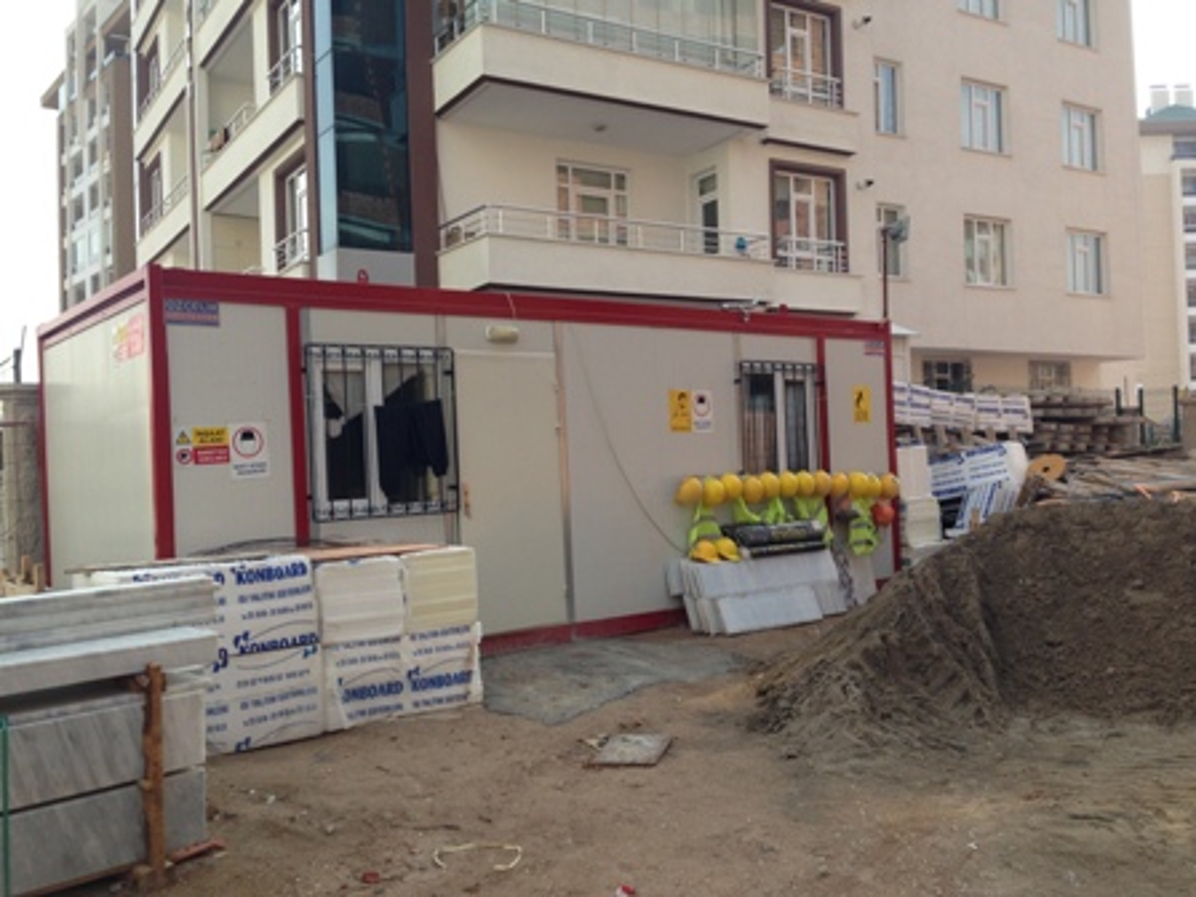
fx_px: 1140
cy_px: 448
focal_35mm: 33
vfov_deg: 42.9
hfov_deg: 55.4
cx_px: 598
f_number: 2.4
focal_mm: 4.12
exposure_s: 1/559
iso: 50
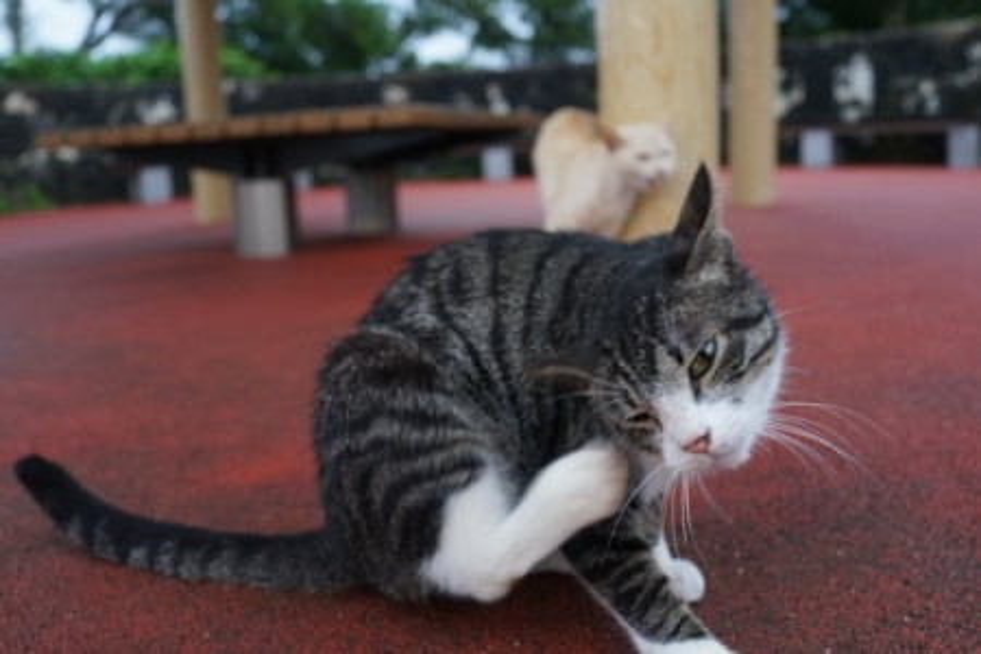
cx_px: 490
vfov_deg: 37.9
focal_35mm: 35
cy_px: 327
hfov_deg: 54.4
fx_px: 954
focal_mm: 35
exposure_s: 1/80
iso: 2000
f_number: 5.6
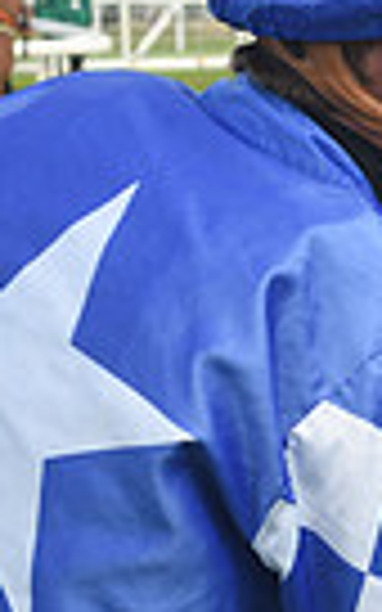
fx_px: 3631
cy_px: 376
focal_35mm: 218
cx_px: 1150
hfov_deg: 5.6
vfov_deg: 9.6
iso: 400
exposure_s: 1/800
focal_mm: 50
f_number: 6.3
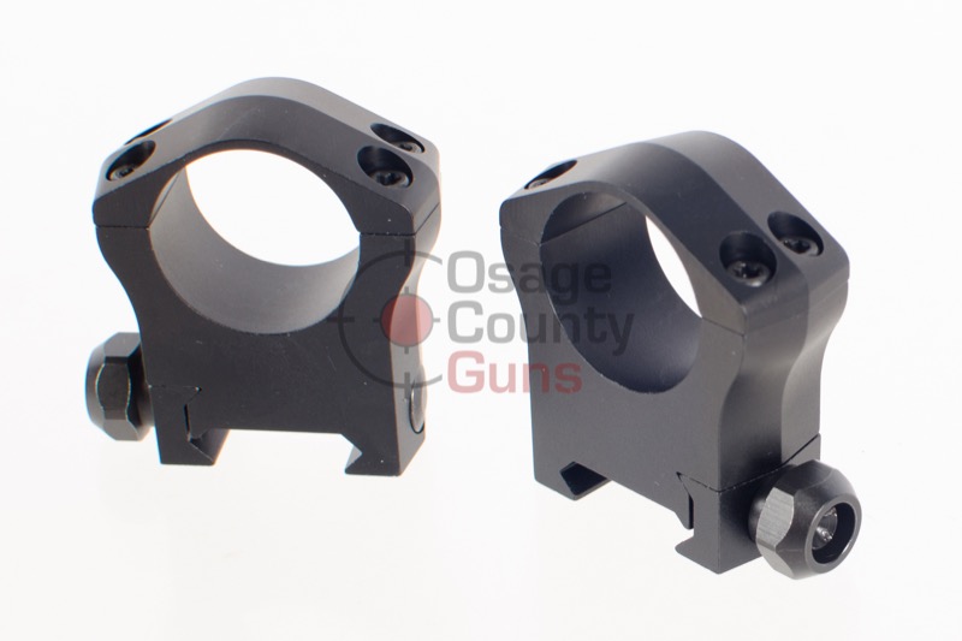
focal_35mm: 52
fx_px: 1403
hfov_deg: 37.9
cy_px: 320
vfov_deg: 25.7
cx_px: 481
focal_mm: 35
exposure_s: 1/200
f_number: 6.3
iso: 200
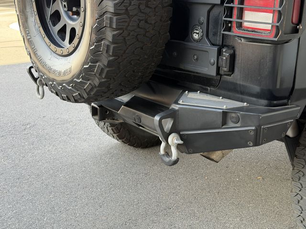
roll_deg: -0.1
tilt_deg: -18.0
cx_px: 153
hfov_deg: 39.7
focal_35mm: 48
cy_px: 114
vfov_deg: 30.3
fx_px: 424
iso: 50
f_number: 1.78
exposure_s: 1/127
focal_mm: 6.76
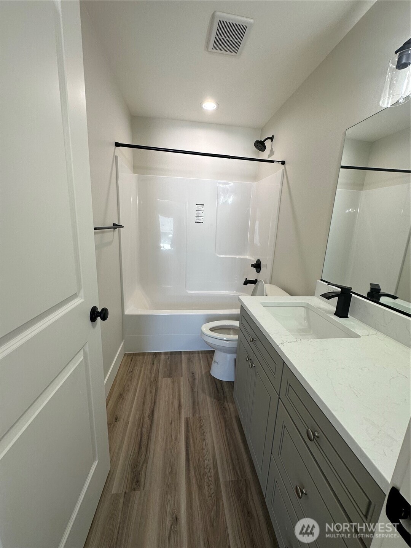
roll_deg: -2.6
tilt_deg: -12.5
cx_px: 206
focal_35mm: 14
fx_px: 222
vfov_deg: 102.1
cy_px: 274
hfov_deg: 85.7
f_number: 2.2
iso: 80
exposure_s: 1/120
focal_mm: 2.22
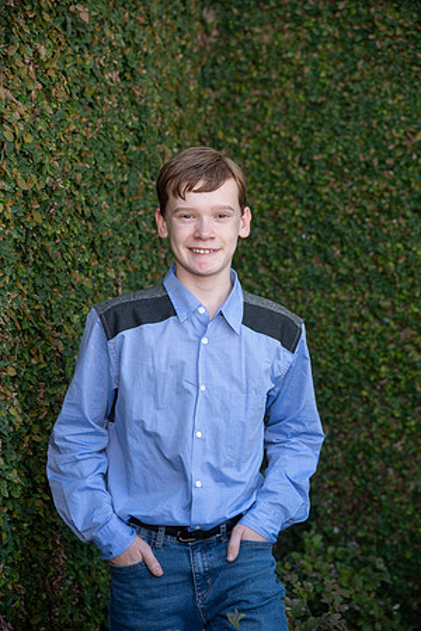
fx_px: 1719
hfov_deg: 14.0
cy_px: 316
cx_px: 210
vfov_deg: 20.8
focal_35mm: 98
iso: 640
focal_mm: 98
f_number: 5
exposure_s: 1/250
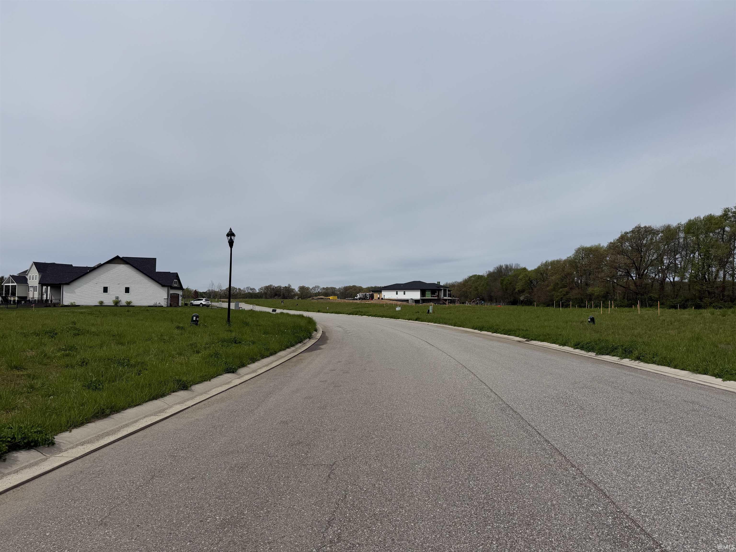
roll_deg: -0.1
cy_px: 276
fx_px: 510
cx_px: 368
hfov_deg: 71.6
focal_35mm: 24
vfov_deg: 56.8
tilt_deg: +3.3
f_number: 1.78
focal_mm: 6.76
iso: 80
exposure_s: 1/11905
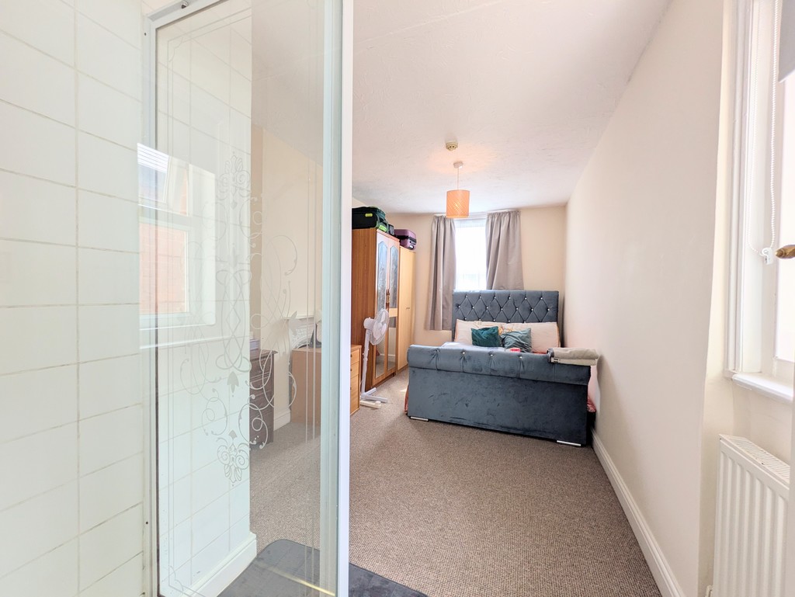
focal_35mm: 14
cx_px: 398
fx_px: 322
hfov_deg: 102.0
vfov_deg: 85.7
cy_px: 298
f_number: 2.2
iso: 54
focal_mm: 1.83
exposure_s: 1/138
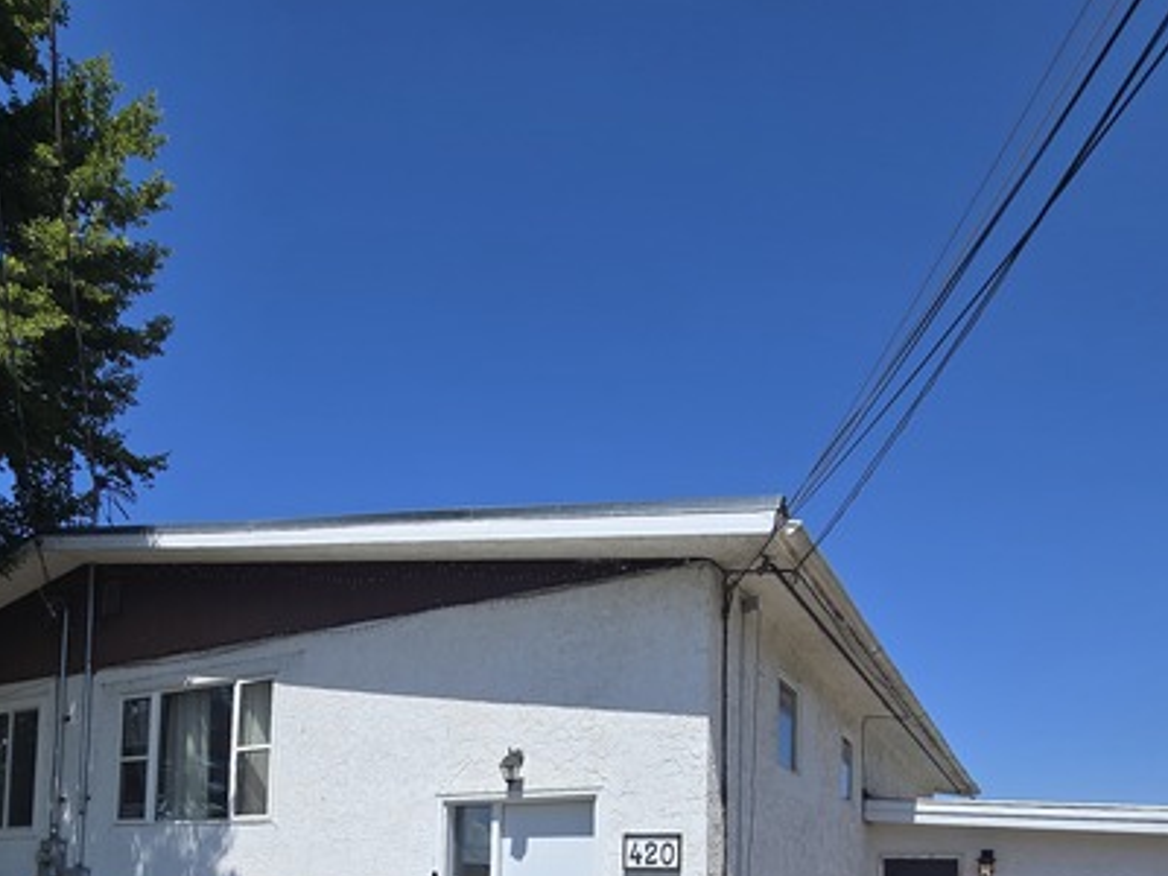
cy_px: 858
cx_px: 435
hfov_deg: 66.3
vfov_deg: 45.5
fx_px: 877
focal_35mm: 26
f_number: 2.2
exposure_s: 1/2723
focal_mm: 2.2
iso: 50
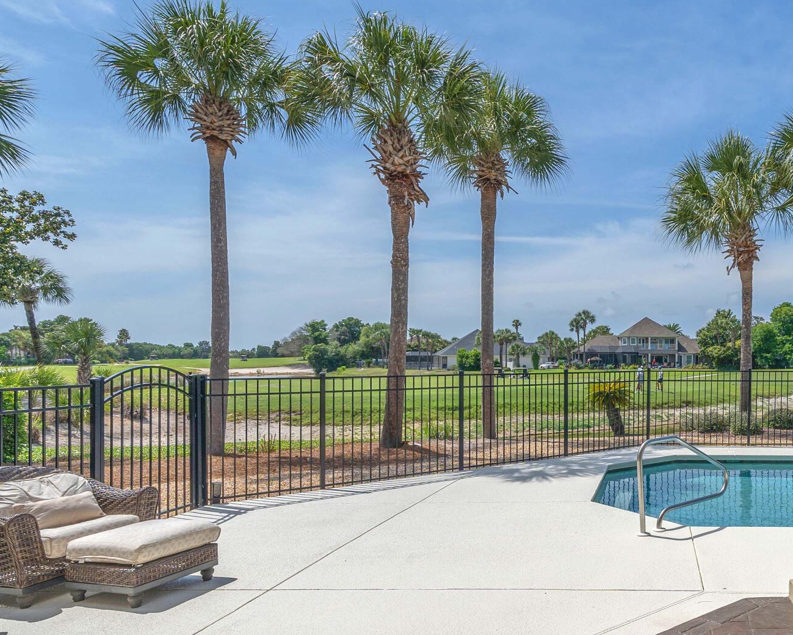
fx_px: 610
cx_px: 665
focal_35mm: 26
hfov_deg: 59.3
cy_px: 361
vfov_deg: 54.8
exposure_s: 1/500
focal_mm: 12
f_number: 7.1
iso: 100
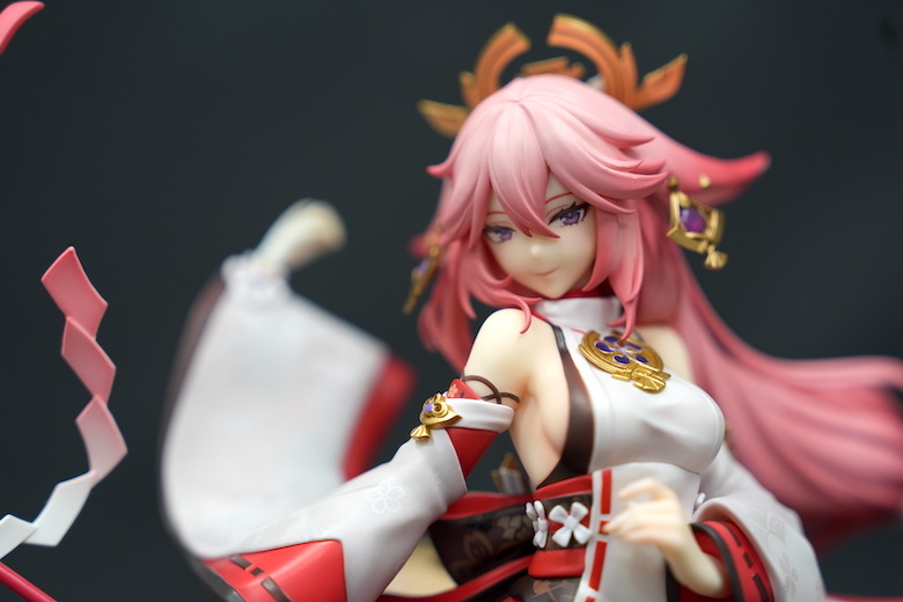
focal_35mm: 70
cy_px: 301
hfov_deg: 28.8
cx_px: 452
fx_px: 1756
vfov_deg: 19.5
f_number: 2.8
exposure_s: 1/60
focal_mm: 70
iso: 200
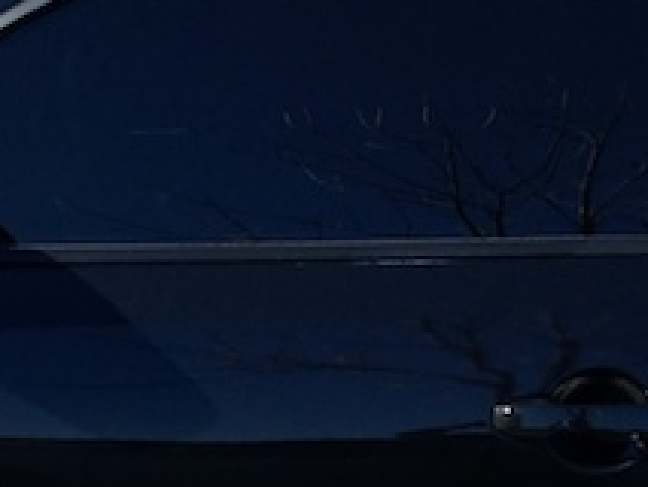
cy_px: 613
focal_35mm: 201
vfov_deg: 7.3
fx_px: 3765
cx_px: 134
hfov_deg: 9.8
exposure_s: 1/525
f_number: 2.4
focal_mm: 4.12
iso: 50
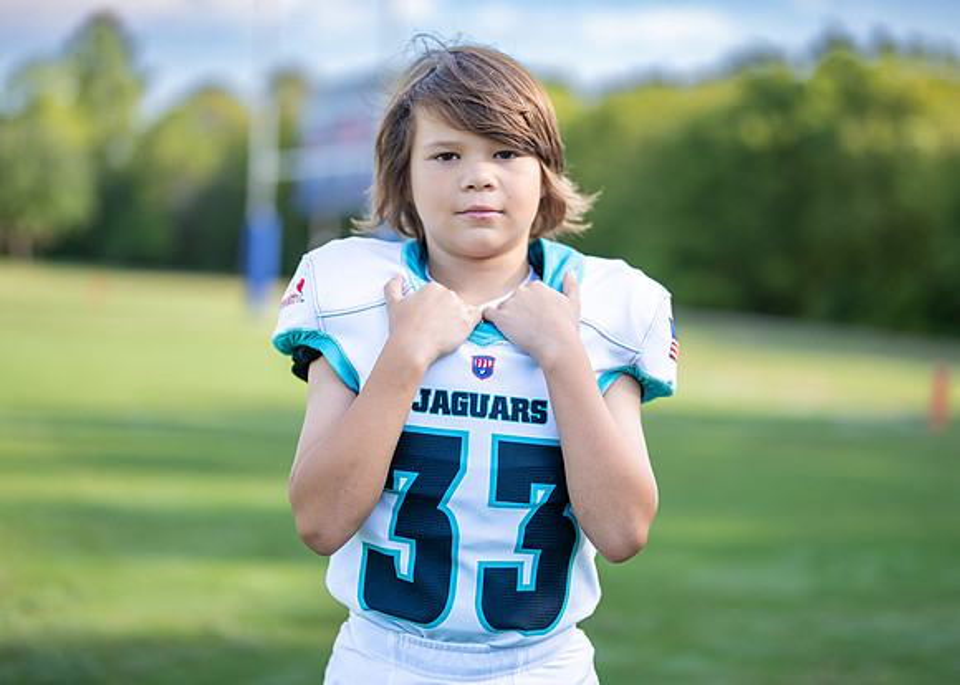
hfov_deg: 33.0
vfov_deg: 23.9
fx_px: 1619
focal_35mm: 59
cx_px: 508
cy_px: 311
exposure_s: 1/2000
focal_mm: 50
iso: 100
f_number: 1.2
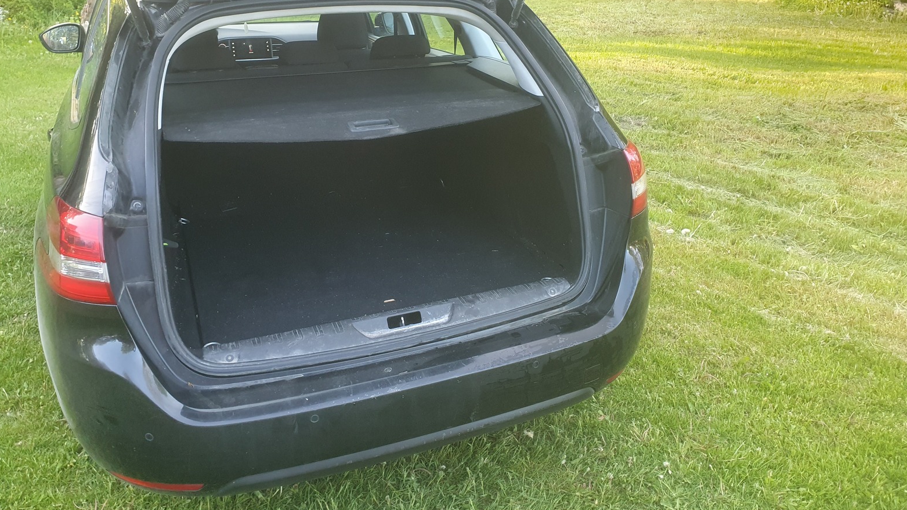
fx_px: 697
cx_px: 458
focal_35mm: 29
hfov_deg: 66.1
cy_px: 225
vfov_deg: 40.1
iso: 200
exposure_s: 1/100
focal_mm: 4.32
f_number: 2.4
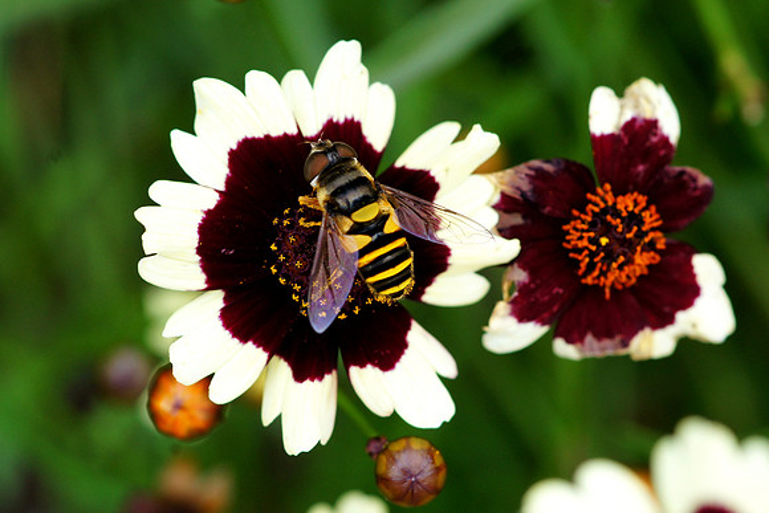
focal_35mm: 150
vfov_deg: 9.2
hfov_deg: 13.7
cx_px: 384
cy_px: 256
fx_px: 3205
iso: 800
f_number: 7.1
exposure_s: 1/160
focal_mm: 100
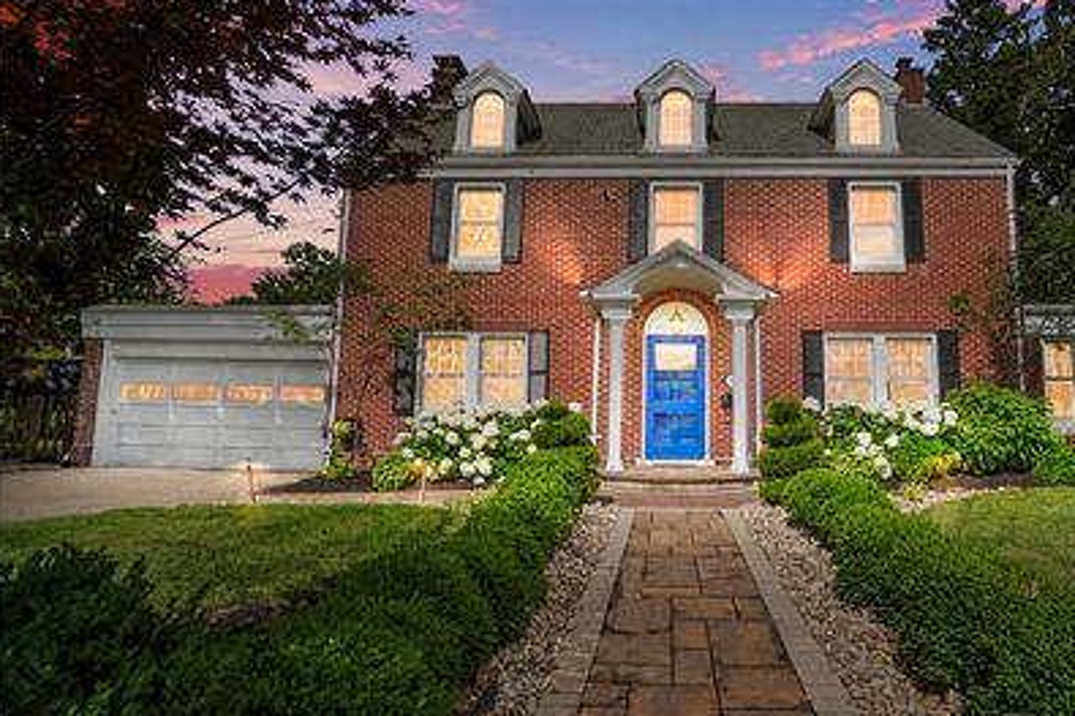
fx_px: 567
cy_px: 306
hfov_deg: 85.3
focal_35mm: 19
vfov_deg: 64.2
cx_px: 669
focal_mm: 10
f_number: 4.5
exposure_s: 1/1000
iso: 100
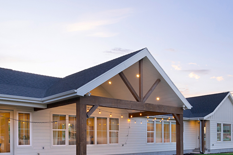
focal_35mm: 37
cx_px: 133
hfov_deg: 51.7
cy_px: 138
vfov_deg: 34.0
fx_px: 239
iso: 400
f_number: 9
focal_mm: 16
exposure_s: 1/3
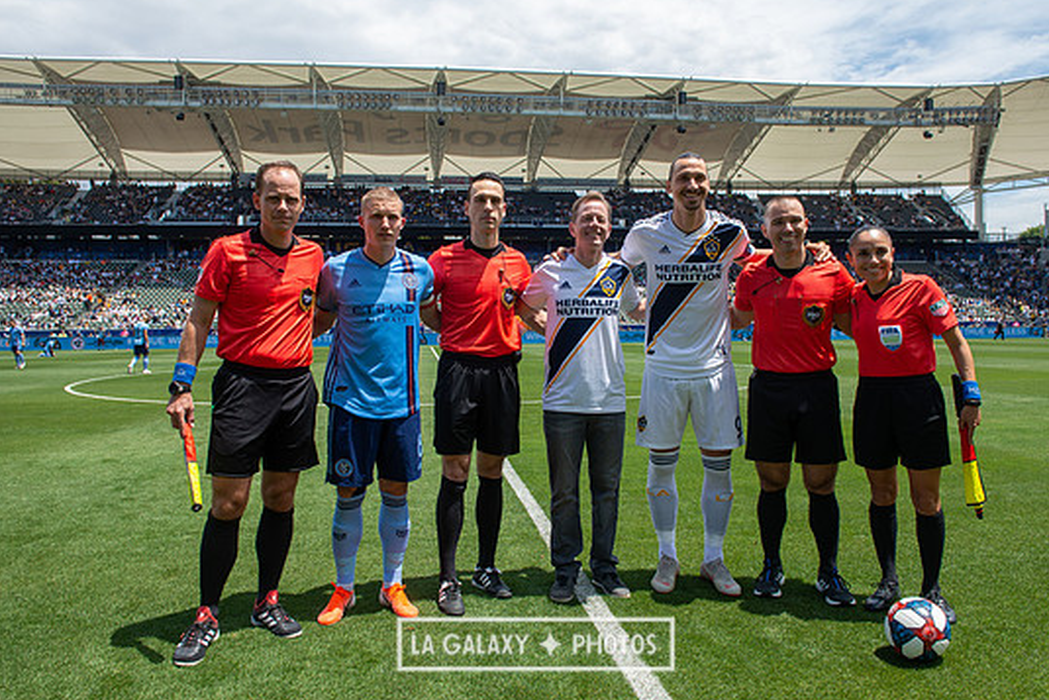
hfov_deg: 69.4
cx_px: 535
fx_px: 758
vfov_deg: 49.6
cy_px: 350
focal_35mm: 26
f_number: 5.6
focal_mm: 24
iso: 200
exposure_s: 1/1000
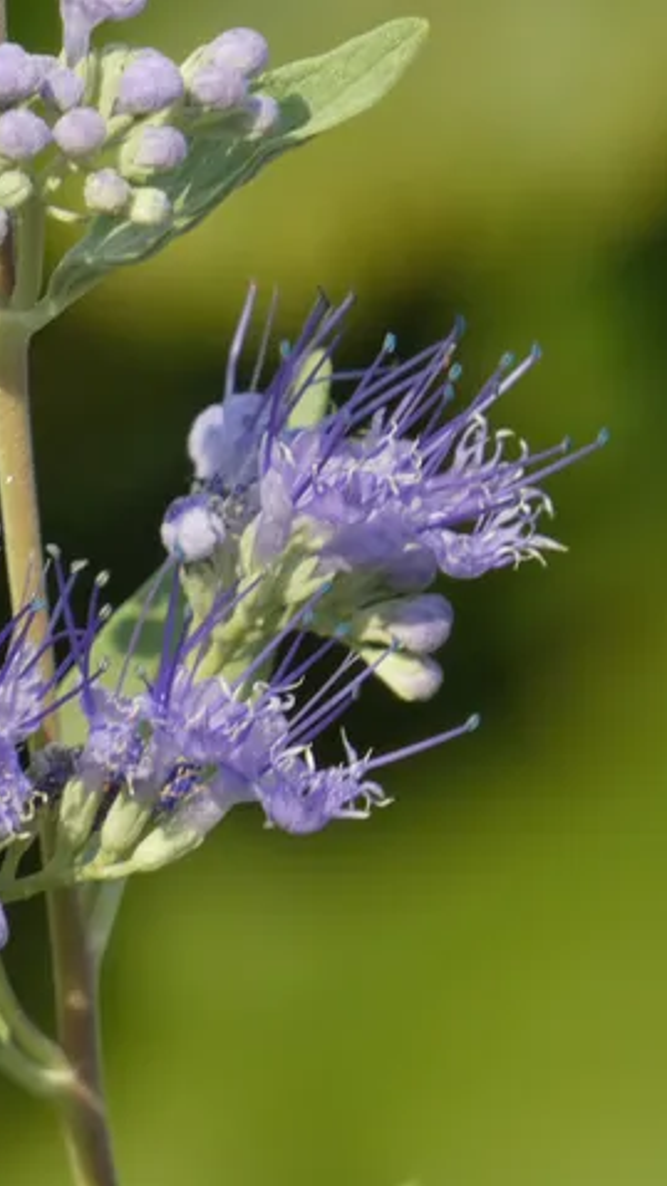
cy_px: 593
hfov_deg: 1.7
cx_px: -35
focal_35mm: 730
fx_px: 22945
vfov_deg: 3.0
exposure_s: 1/100
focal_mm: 89.5
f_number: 5.6
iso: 100
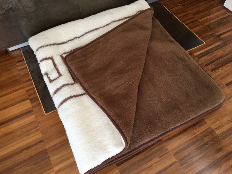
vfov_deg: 48.2
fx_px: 194
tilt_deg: -57.6
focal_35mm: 29
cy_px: 87
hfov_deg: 61.7
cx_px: 116
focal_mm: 4.15
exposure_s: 1/33
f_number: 2.2
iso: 64
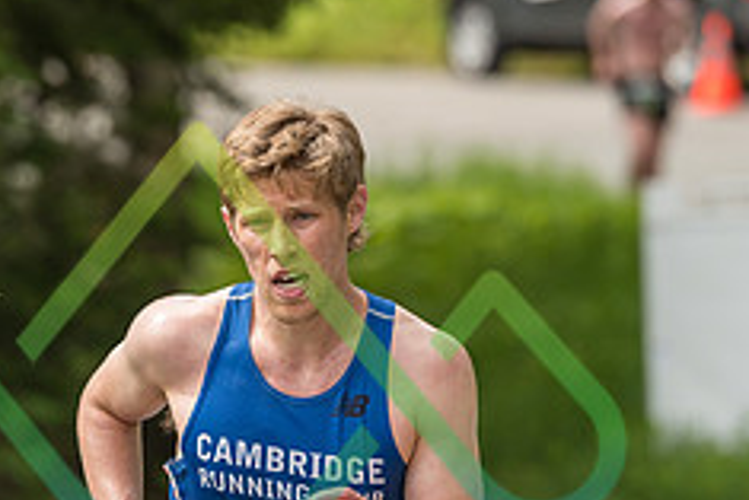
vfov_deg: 2.9
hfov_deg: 4.4
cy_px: 467
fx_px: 9763
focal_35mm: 469
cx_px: 198
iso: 400
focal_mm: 190
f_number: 4
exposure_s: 1/1000
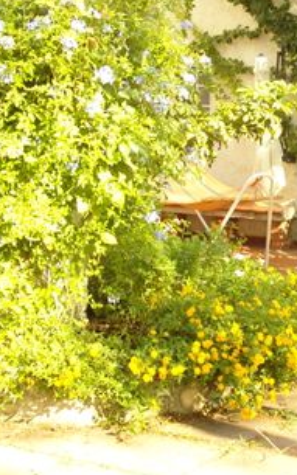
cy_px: 163
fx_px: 1024
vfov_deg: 26.0
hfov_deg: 16.3
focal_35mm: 79
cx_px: 274
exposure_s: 1/160
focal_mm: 7.8
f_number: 2.8
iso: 80
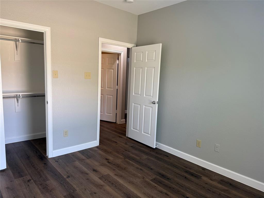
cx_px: 132
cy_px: 99
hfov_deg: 71.6
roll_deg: -2.7
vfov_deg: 56.8
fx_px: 183
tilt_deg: -6.3
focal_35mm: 24
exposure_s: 1/120
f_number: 1.78
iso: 200
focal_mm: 6.76
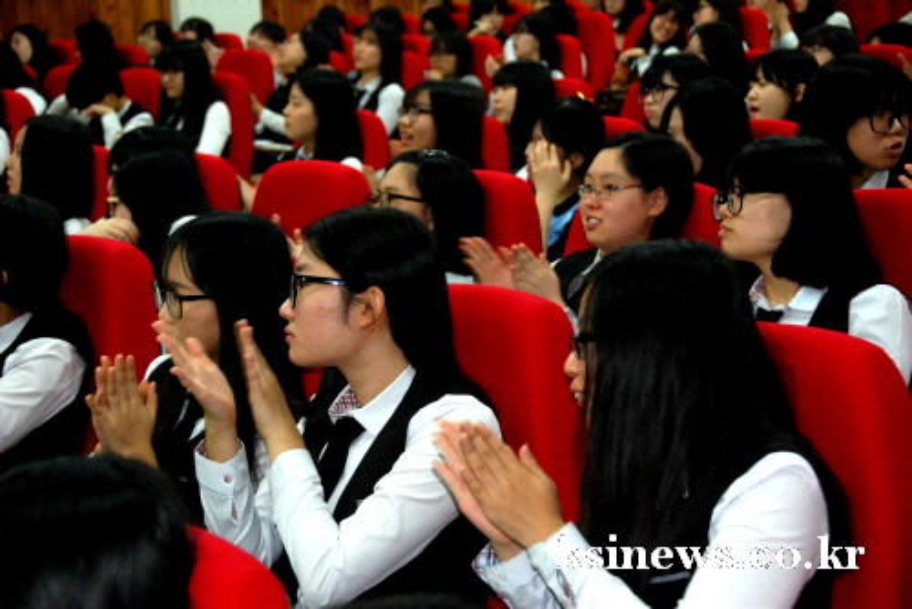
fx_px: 1825
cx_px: 456
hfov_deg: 28.1
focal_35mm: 72
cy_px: 304
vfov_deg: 19.0
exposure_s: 1/60
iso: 800
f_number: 4.8
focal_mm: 48
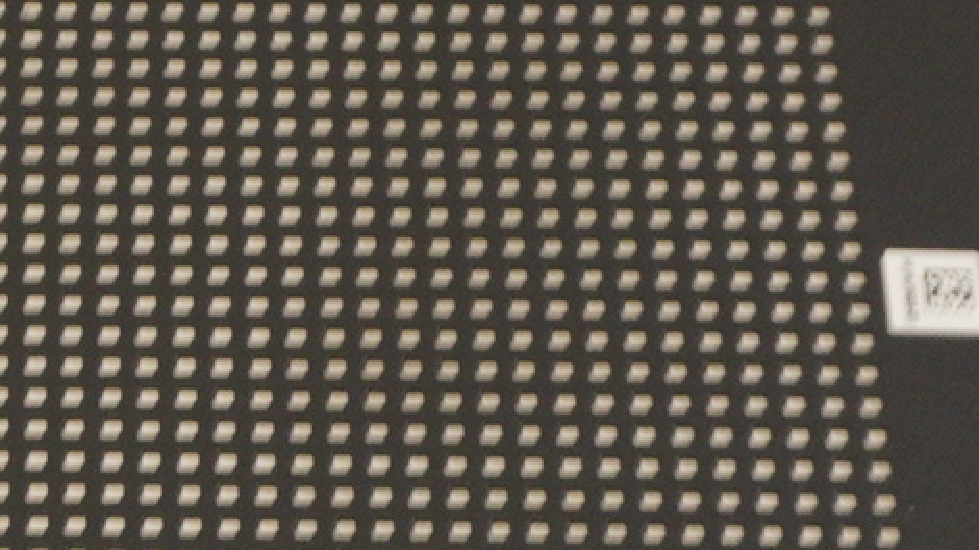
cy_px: 402
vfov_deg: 7.6
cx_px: -412
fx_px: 4121
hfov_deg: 12.9
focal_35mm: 159
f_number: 5.6
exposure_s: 1/30
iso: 640
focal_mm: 19
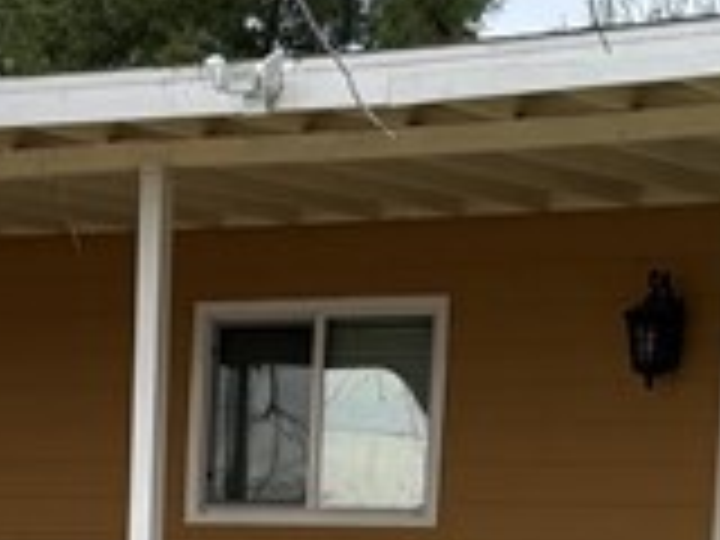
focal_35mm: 154
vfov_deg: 9.3
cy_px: 904
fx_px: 3203
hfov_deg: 12.8
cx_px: 216
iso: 80
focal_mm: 6.76
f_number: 1.78
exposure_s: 1/1522
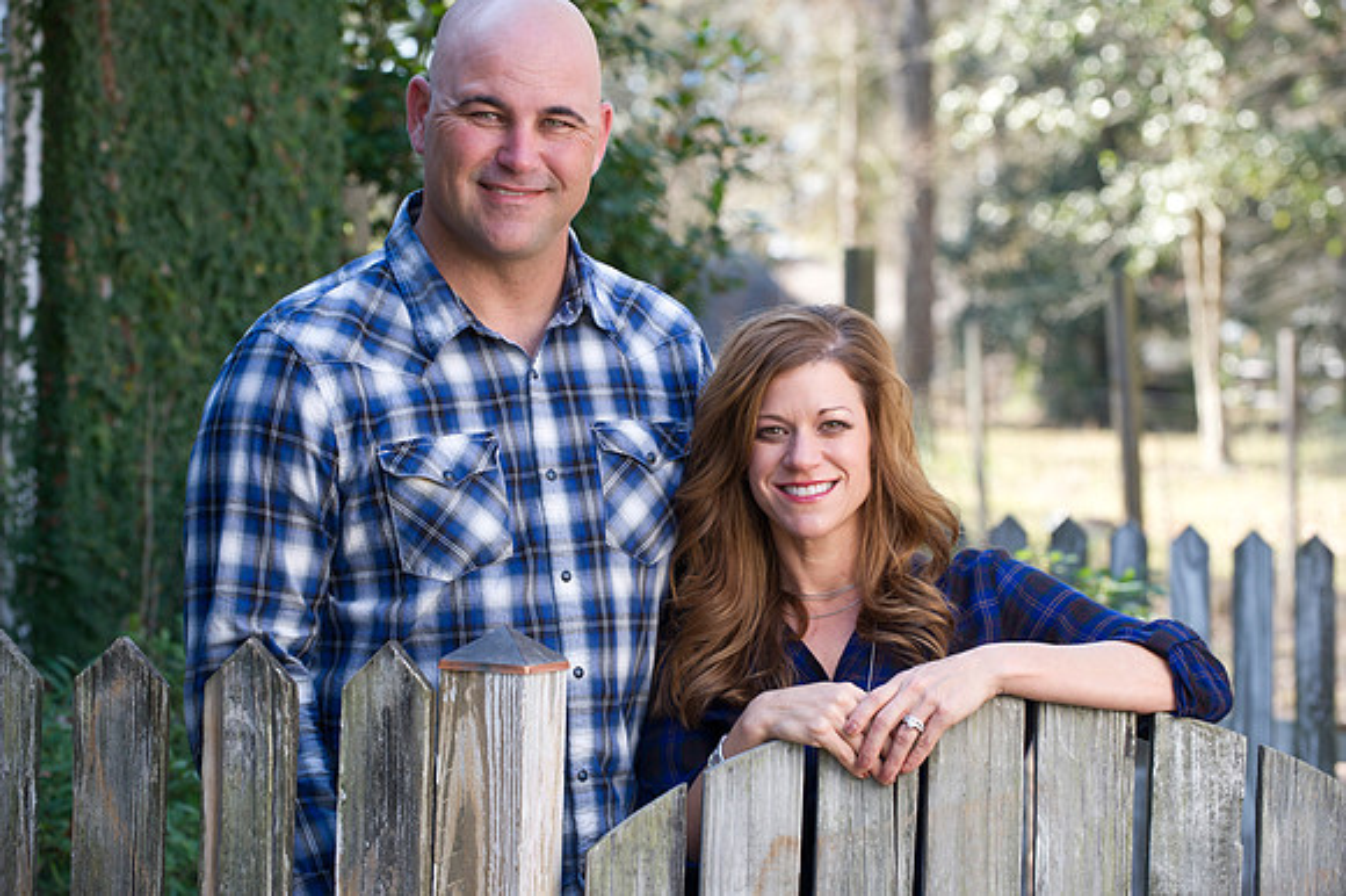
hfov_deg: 17.7
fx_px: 4334
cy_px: 448
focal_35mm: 116
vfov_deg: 11.8
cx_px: 673
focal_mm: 116
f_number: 5
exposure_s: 1/125
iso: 400
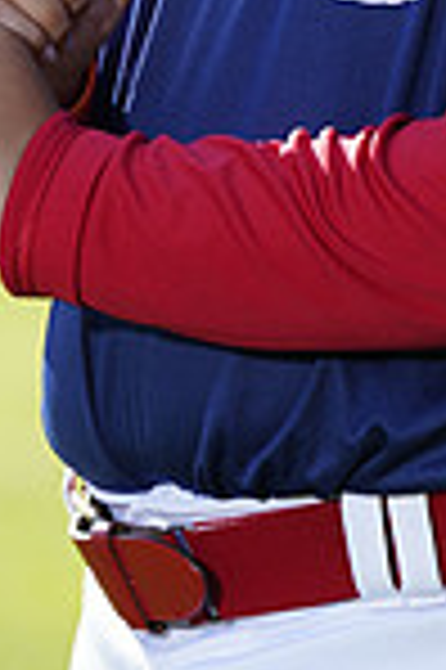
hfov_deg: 1.8
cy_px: -355
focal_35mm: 781
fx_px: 14546
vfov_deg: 2.6
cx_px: 610
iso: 100
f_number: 5
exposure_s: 1/250
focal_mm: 200
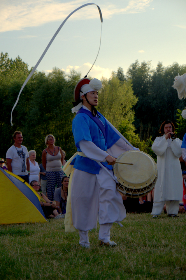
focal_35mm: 99
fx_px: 769
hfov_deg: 13.8
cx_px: 93
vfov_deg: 20.6
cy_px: 140
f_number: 5.3
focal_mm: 66
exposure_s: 1/400
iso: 100
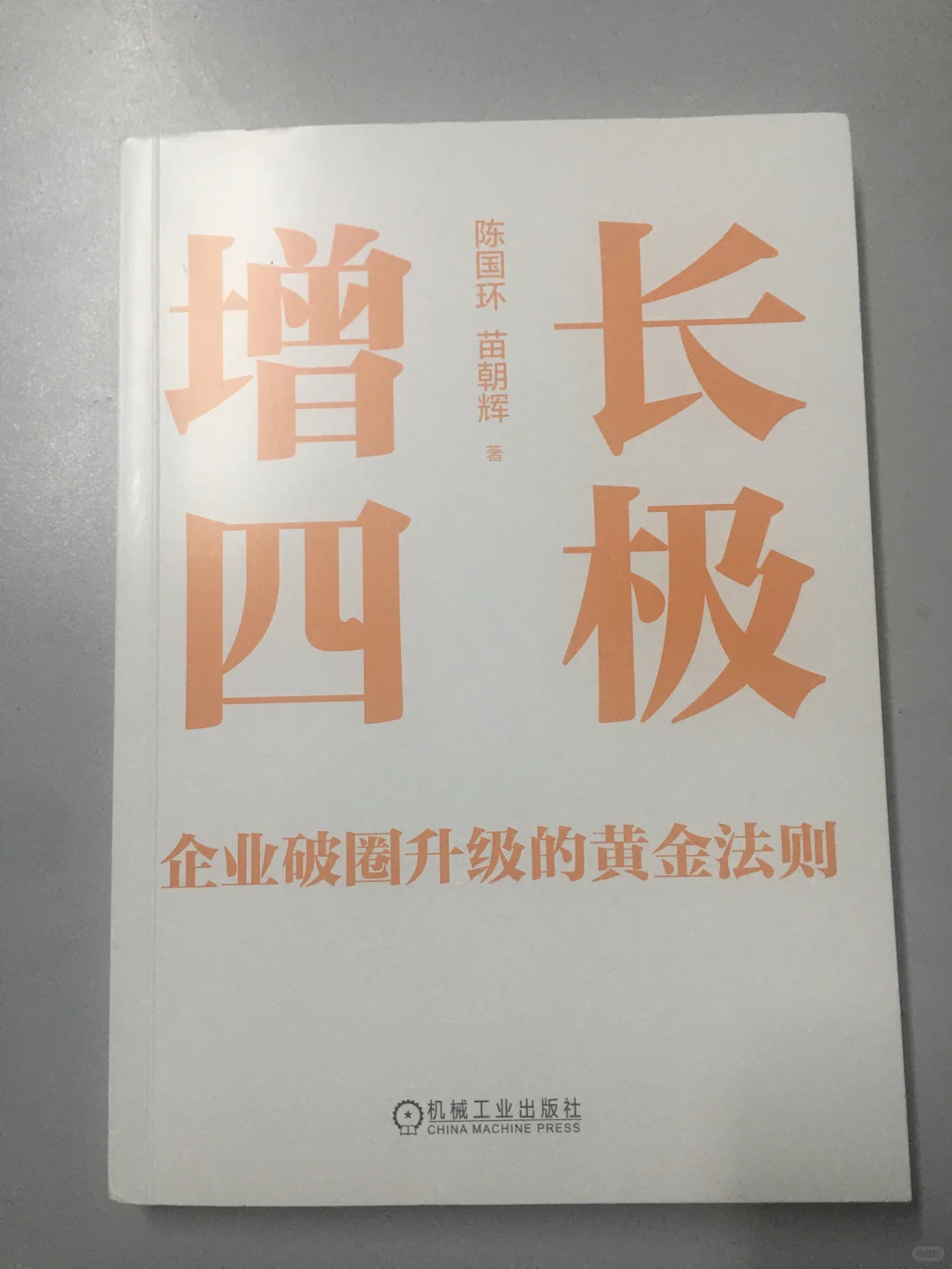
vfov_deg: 61.7
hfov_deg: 48.2
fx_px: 1063
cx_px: 476
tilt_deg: -85.4
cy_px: 634
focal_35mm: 29
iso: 50
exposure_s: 1/17
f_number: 2.2
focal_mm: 4.15
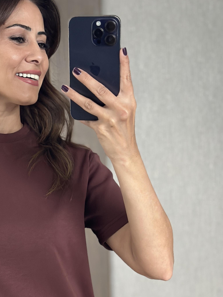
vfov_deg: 20.6
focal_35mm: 94
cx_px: 9
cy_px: 238
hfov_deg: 15.5
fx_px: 807
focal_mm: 6.86
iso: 400
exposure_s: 1/56
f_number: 1.78
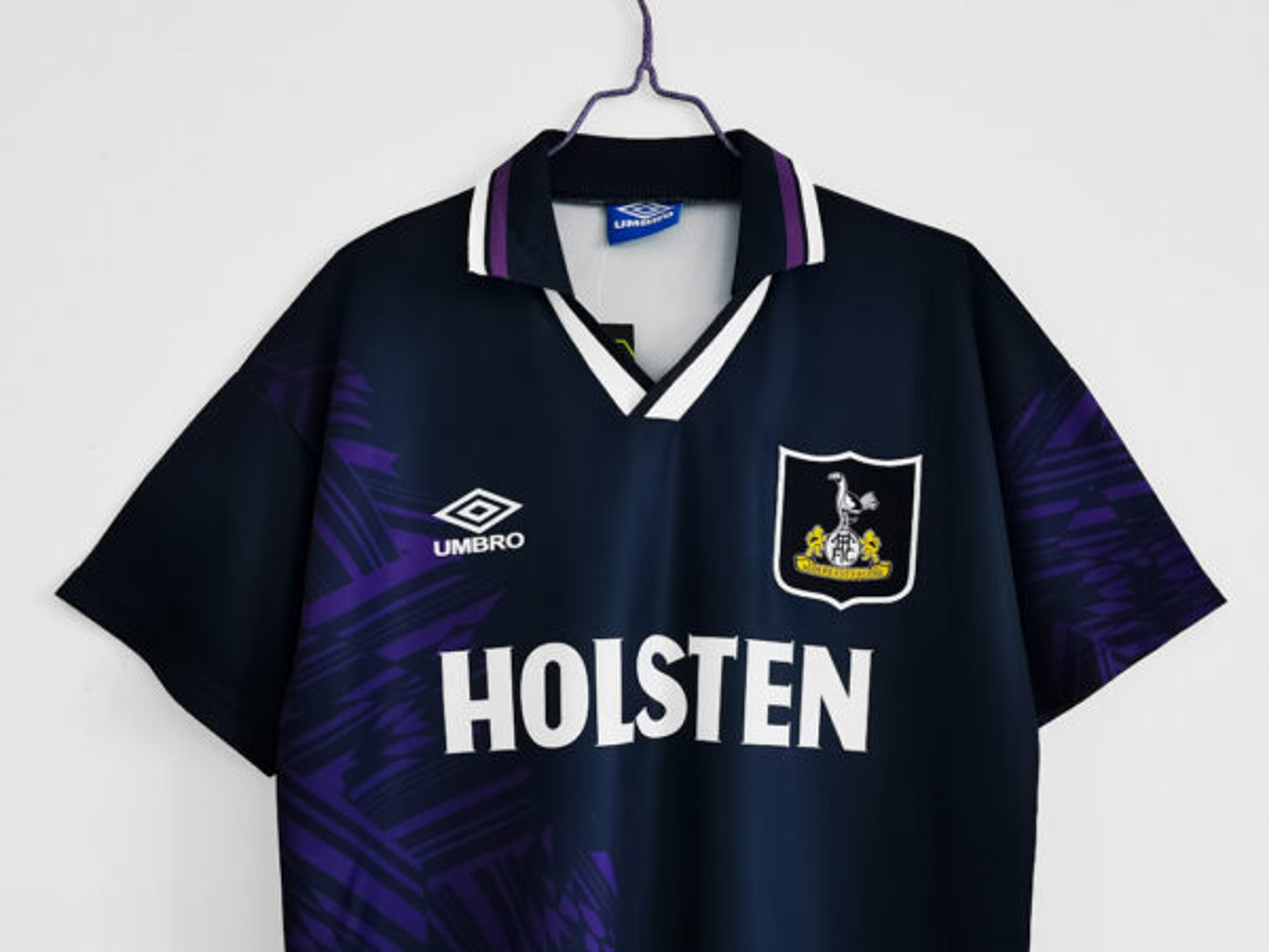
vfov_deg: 44.2
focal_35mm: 32
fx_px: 1173
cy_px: 476
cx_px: 634
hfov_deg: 56.8
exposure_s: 1/50
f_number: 1.8
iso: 400
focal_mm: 5.58
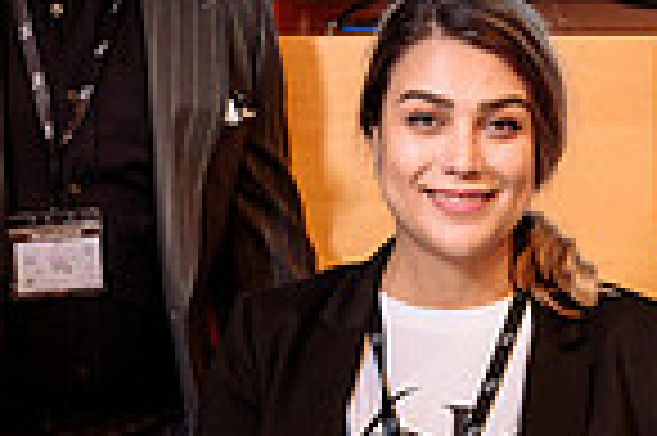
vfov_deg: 8.5
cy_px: 223
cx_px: 582
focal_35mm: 161
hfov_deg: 12.7
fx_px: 2935
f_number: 3.5
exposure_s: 1/100
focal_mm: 38
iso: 500
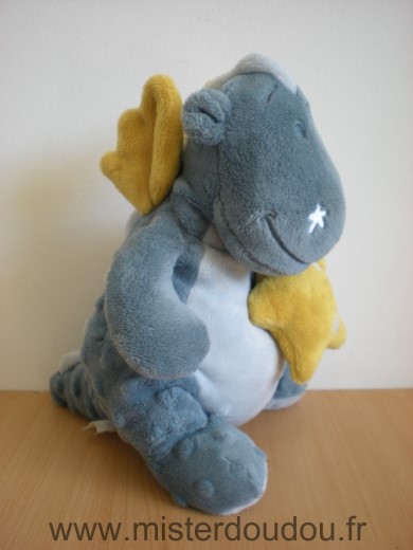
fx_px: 604
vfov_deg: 49.0
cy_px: 275
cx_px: 206
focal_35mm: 38
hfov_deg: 37.7
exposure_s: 1/59.7
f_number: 3.1
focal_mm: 6.3
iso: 142
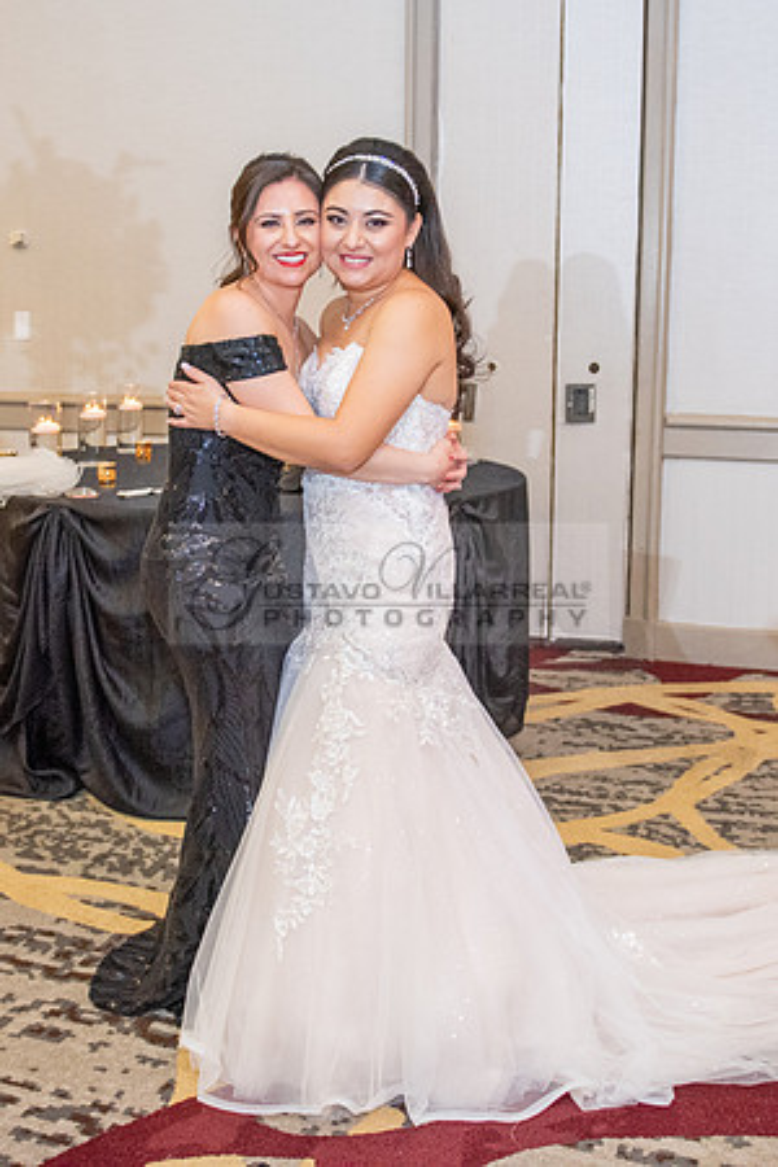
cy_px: 492
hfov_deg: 32.2
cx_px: 354
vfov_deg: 46.6
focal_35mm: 42
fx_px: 1348
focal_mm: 24
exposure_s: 1/160
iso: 1600
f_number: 2.8
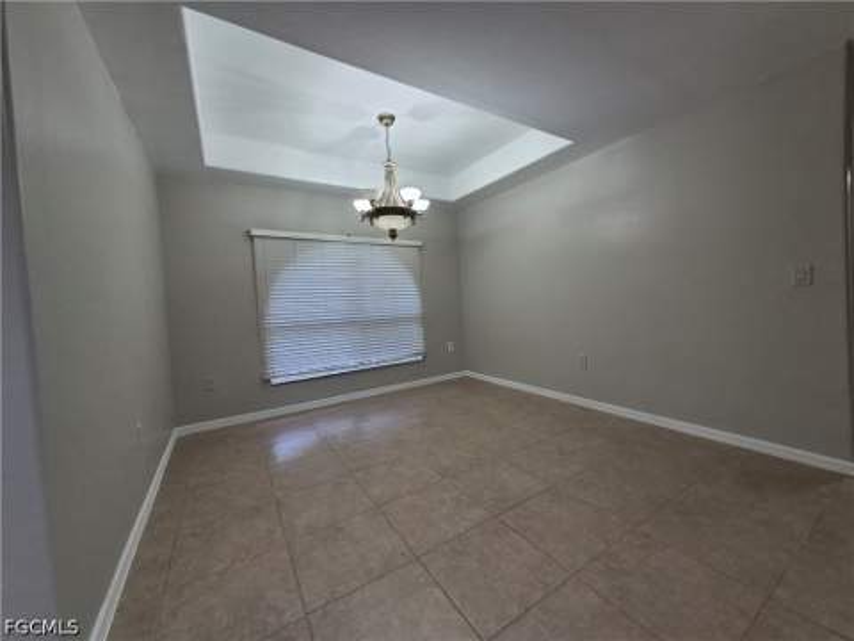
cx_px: 427
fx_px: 321
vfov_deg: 89.9
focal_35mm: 13
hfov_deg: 106.2
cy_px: 320
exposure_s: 1/60
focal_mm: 1.74
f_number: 2.2
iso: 400
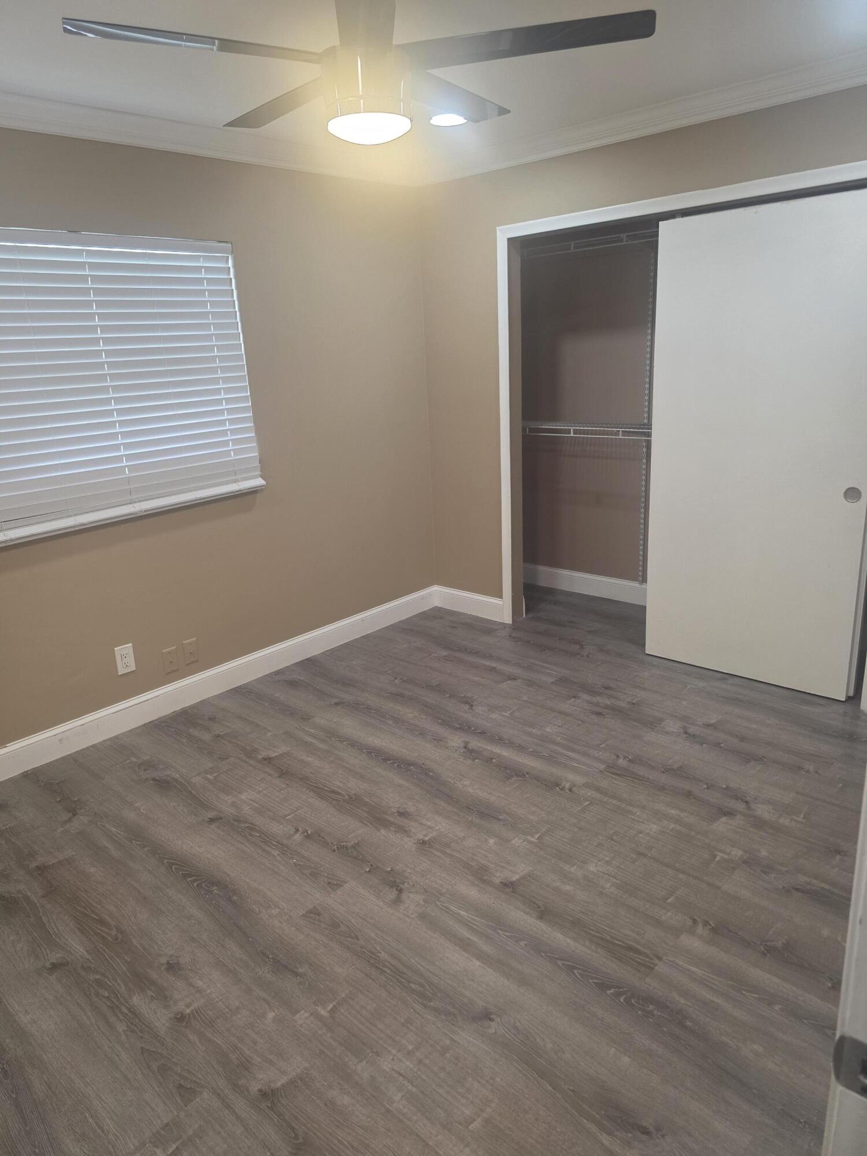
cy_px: 578
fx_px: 768
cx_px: 434
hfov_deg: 58.9
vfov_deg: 73.9
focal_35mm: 23
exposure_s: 1/120
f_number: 1.7
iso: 250
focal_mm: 6.3
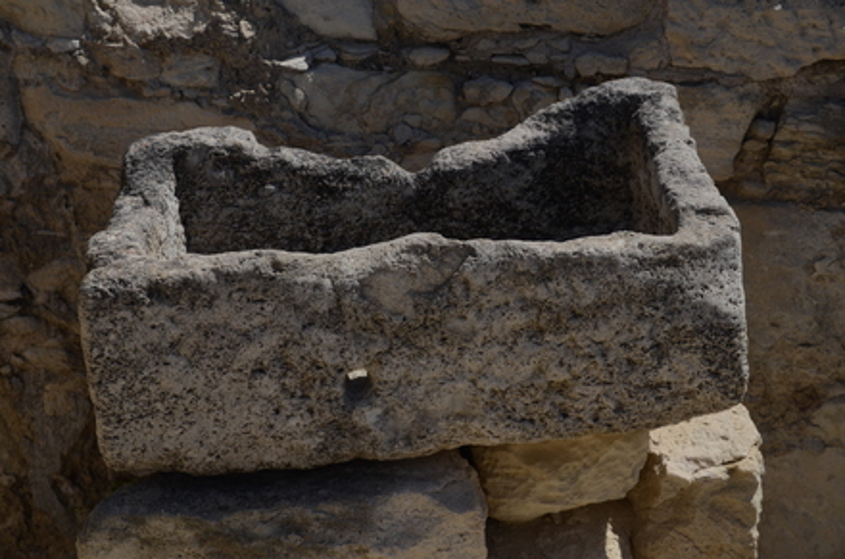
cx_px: 422
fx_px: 1756
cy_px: 280
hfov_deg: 27.1
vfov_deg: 18.1
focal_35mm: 75
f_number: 10
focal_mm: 50
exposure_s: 1/400
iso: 100
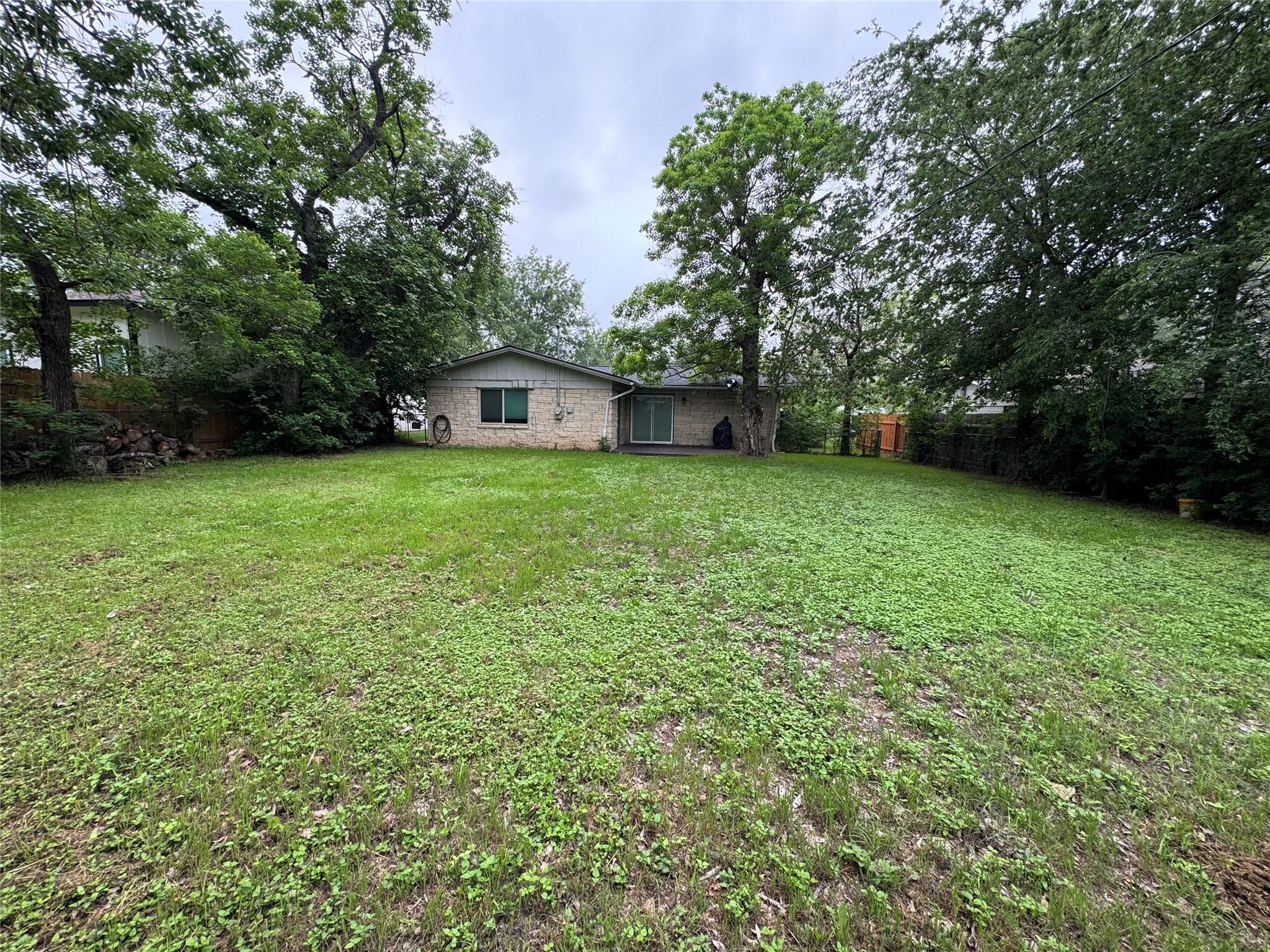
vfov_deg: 85.7
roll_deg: -0.4
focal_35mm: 14
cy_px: 476
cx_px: 635
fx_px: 514
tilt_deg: -7.3
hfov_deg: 102.1
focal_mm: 2.22
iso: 40
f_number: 2.2
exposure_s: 1/178
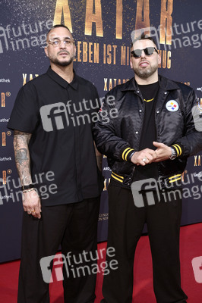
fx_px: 422
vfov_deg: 39.6
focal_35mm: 50
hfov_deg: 26.9
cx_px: 101
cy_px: 152
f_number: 5.6
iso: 800
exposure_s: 1/250
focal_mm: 50
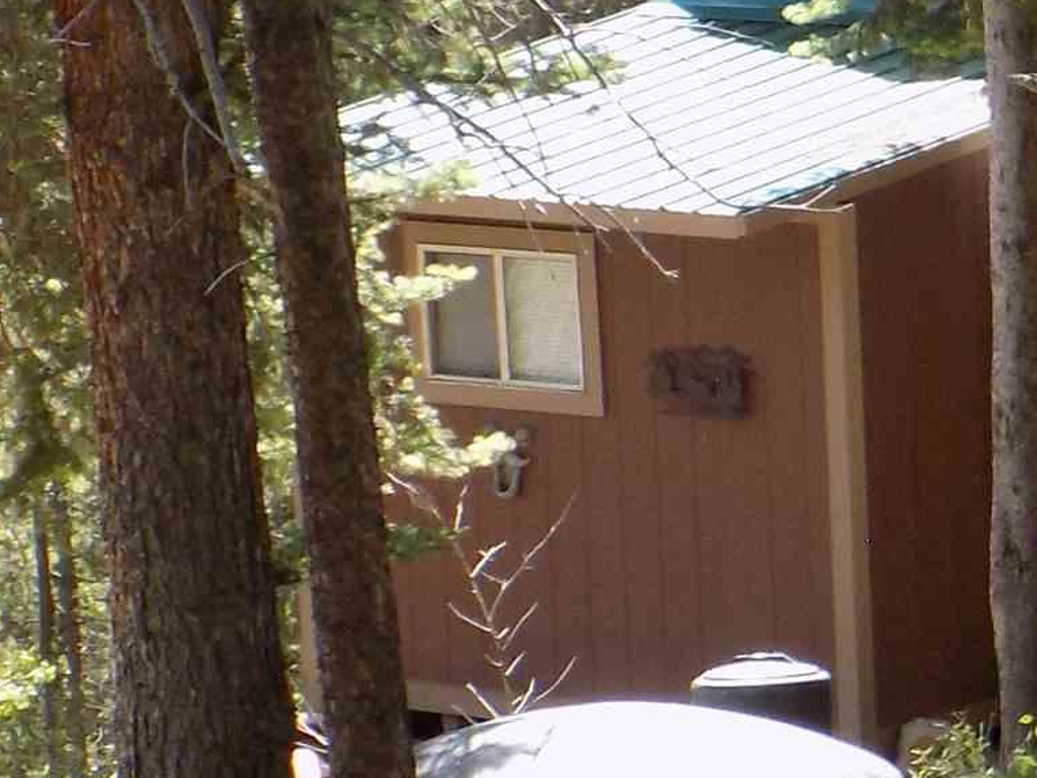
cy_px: 507
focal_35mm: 237
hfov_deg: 8.1
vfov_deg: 6.3
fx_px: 7101
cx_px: 1655
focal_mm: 10.5
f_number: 4
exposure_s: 1/80
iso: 80
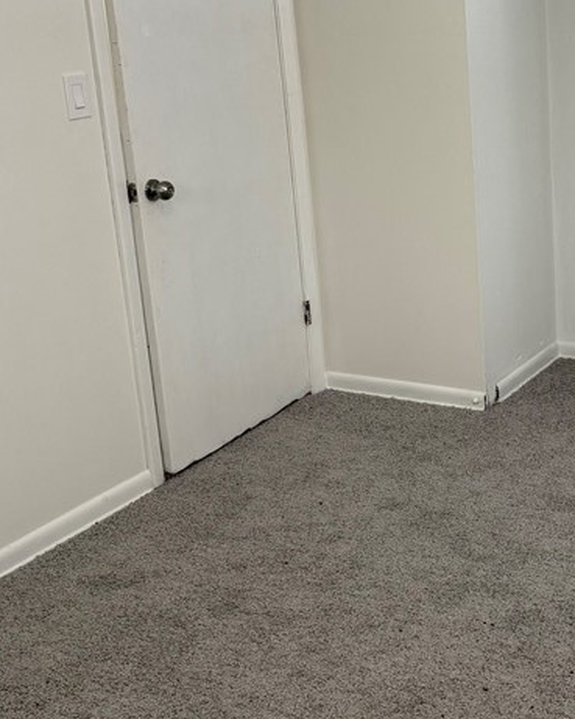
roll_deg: +1.9
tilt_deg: -13.6
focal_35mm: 52
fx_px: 1106
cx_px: 561
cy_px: 273
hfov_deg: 27.6
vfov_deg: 35.8
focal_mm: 6.76
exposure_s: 1/120
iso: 200
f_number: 1.78
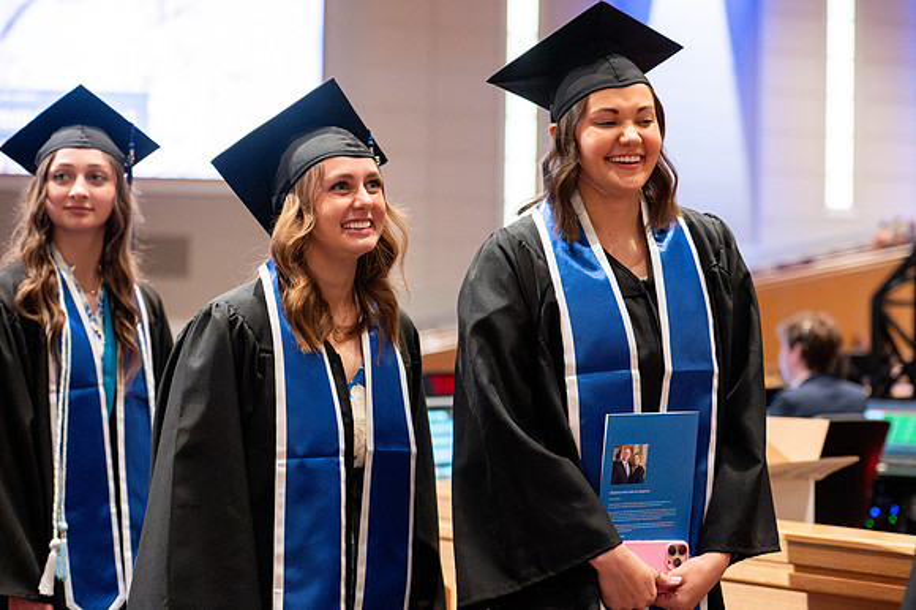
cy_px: 305
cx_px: 462
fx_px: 1810
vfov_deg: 19.1
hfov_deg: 28.4
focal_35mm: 71
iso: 12800
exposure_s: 1/250
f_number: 2.8
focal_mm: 70
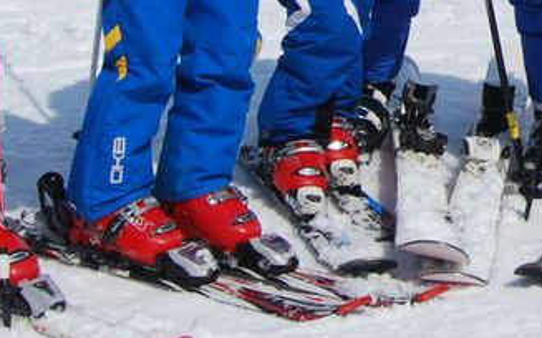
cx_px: 819
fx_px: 2104
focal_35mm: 142
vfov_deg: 8.9
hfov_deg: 13.8
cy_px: -213
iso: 100
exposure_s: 1/400
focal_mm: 19
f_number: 10
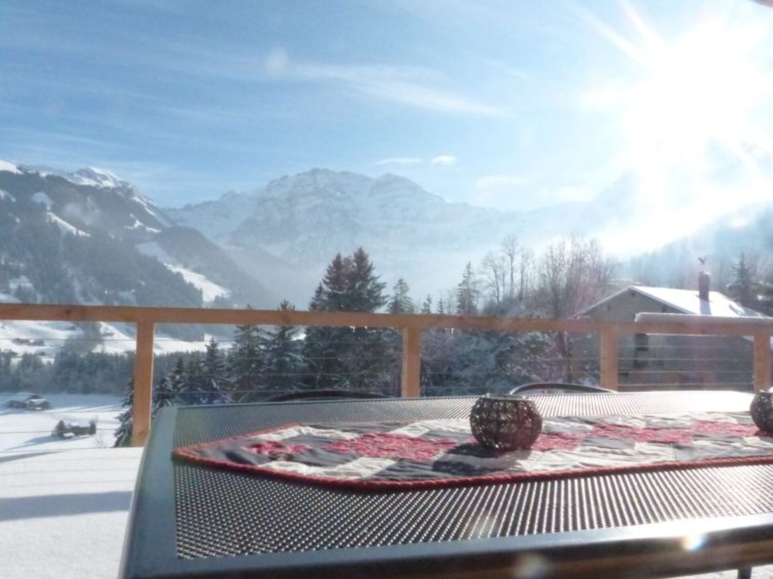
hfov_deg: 69.4
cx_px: 386
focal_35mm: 25
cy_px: 290
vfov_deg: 54.9
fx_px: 558
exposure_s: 1/4000
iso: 1600
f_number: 8
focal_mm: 4.5
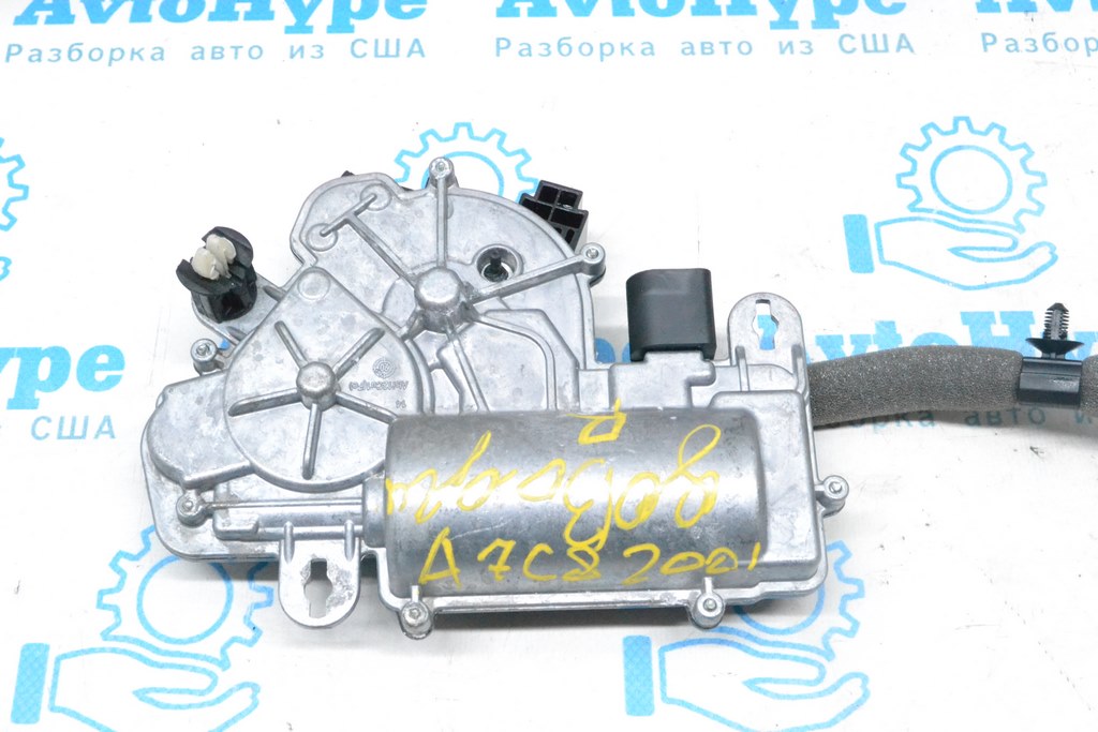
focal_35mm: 48
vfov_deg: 28.1
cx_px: 549
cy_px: 366
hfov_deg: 41.1
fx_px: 1464
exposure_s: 1/125
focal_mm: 32
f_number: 10
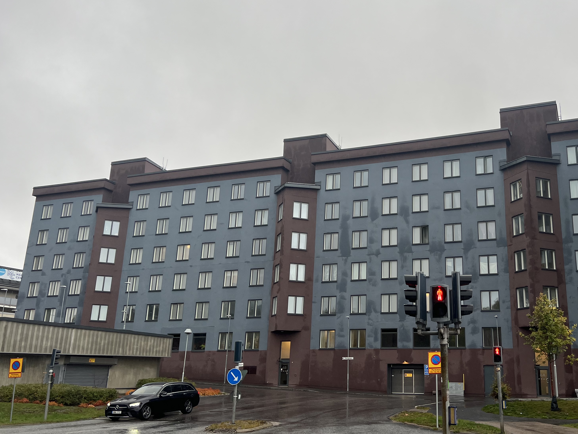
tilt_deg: +15.4
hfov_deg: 50.5
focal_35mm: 36
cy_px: 204
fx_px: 601
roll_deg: -1.0
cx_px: 381
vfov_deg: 39.6
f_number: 1.5
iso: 40
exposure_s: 1/165
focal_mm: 5.7
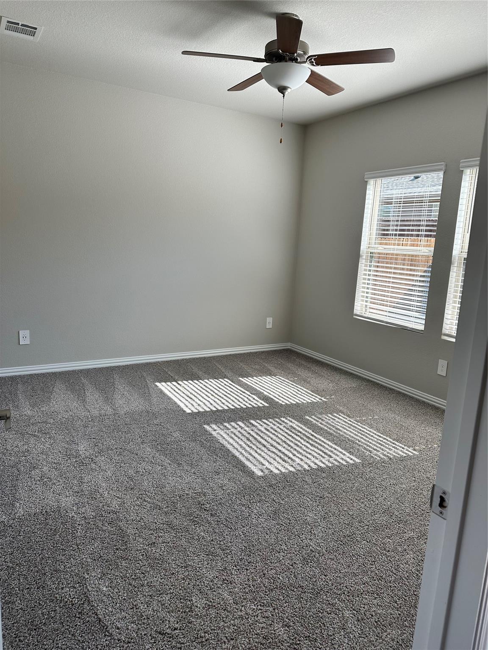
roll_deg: -3.4
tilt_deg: -9.4
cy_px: 325
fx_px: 451
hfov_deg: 56.8
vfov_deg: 71.6
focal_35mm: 24
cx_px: 244
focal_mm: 6.86
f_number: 1.78
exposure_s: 1/258
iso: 80
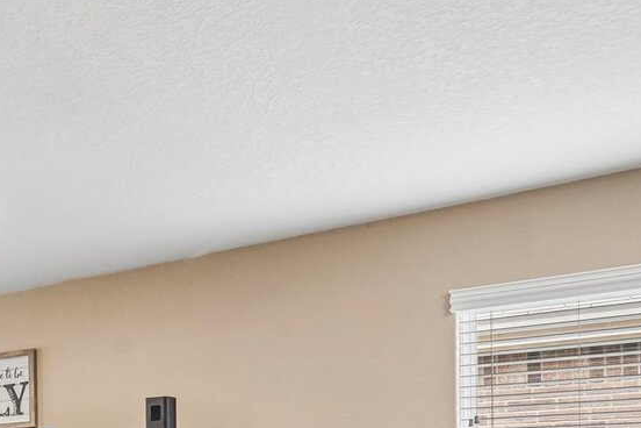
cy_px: 482
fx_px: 783
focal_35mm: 44
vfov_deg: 27.6
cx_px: -167
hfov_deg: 33.8
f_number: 8
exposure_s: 1/13
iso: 800
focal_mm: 15
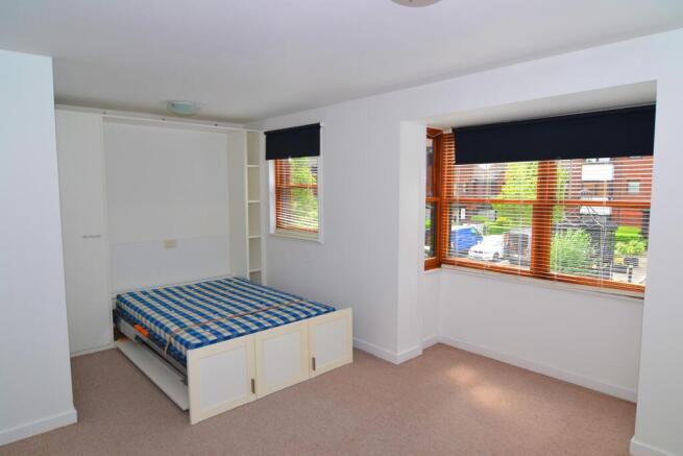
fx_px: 398
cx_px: 342
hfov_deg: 81.2
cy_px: 228
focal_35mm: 21
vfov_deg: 59.5
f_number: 5.6
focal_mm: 14
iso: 250
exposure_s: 1/125
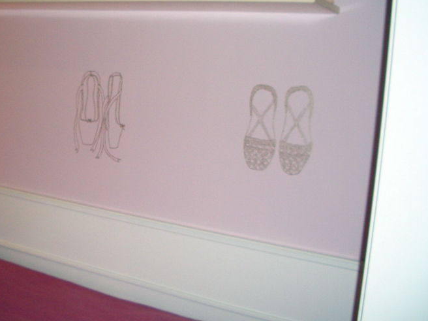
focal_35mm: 48
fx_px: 593
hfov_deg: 39.2
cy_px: 113
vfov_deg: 30.1
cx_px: 142
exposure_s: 1/60
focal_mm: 5.8
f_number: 2.6
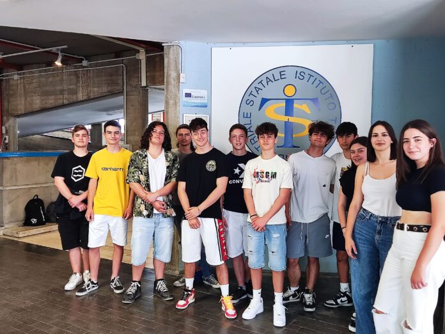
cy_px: 167
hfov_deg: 55.4
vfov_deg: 42.9
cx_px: 222
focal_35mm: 33
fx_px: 424
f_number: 1.79
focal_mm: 4.71
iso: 328
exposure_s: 1/50
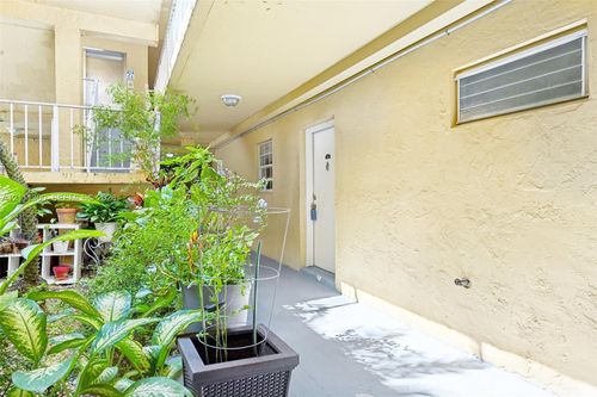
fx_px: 365
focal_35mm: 22
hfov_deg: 78.6
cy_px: 198
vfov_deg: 57.2
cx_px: 298
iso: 100
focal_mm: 22
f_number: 8
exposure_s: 1/25
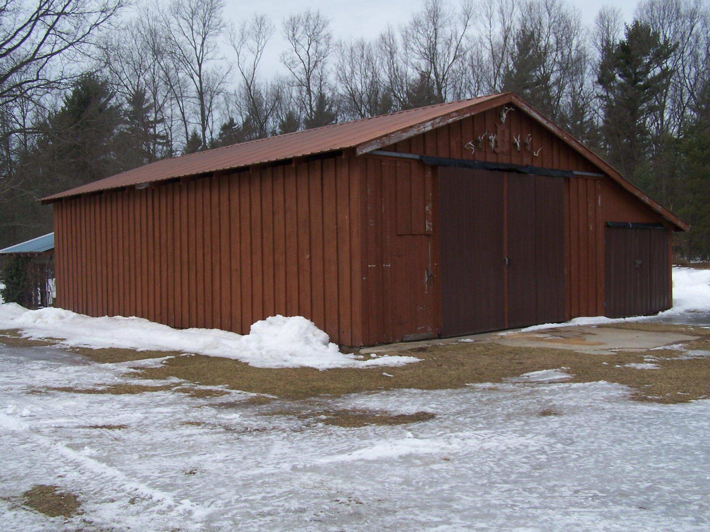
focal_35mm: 38
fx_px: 779
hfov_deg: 49.0
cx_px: 355
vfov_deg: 37.7
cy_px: 266
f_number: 4
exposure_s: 1/800
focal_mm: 6.3
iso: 80
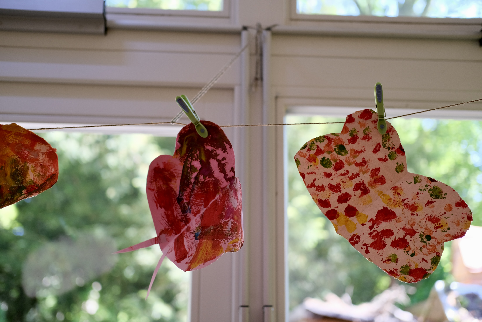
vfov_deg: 25.5
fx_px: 710
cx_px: 241
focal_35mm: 53
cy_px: 161
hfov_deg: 37.5
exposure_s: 1/150
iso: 320
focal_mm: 35
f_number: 2.2
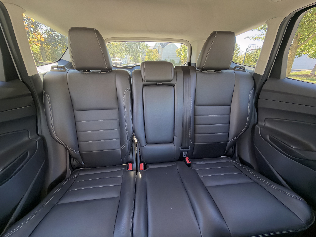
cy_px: 118
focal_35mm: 14
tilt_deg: -23.6
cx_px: 158
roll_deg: -1.0
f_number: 2.2
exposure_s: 1/40
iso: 500
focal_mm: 2.22
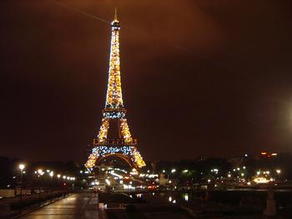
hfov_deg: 48.9
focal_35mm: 38
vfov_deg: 37.8
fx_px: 321
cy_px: 110
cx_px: 146
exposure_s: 1/4
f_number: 2.6
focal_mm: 5.8
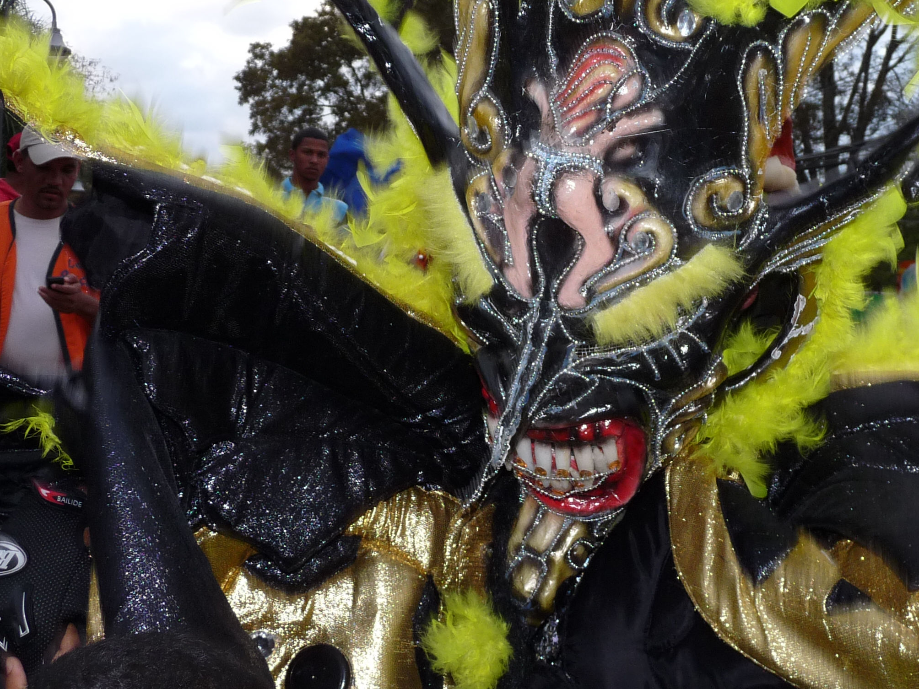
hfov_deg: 37.2
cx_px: 582
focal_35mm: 51
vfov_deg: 28.5
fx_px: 1354
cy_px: 309
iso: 100
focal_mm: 4.9
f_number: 2.8
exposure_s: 1/125
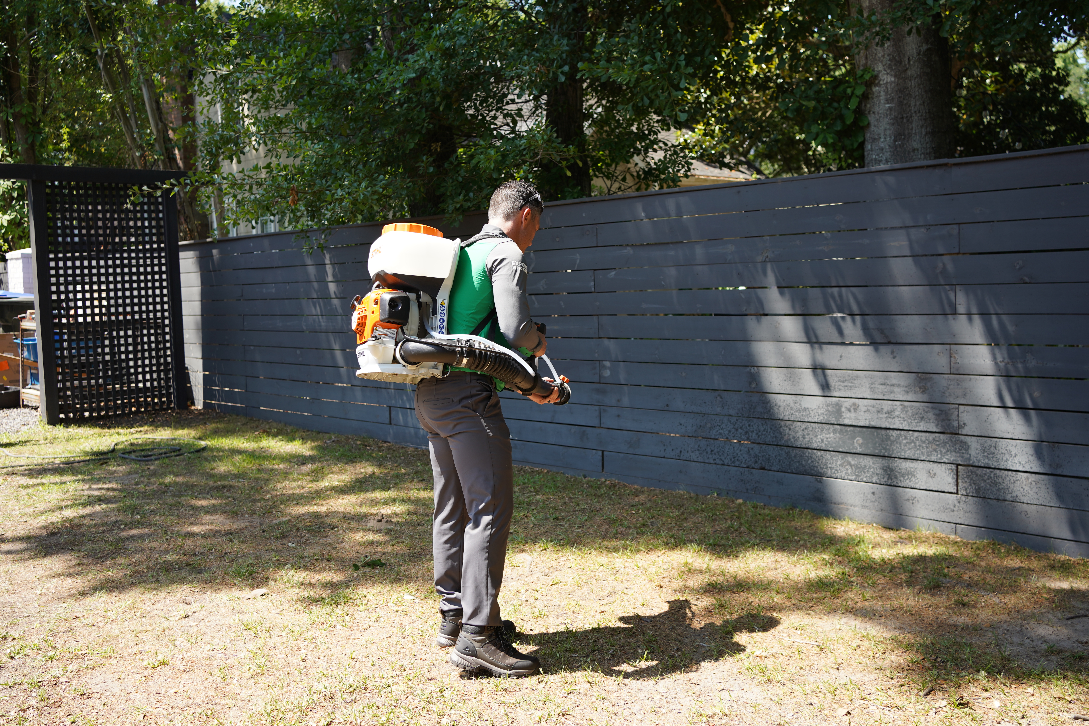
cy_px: 363
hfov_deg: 54.4
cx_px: 544
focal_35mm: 35
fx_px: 1059
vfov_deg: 37.9
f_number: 4.5
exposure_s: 1/200
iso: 100
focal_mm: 35
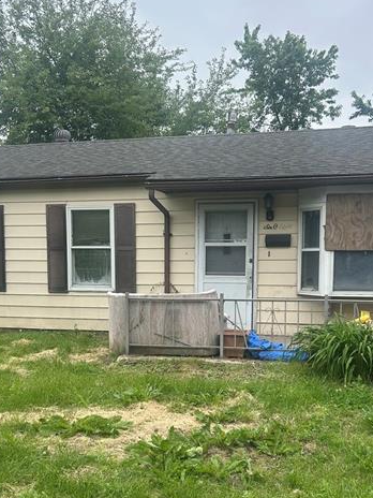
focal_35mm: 43
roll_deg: +0.9
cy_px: 318
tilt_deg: -4.3
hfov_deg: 33.6
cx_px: 191
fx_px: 618
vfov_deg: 43.4
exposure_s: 1/2353
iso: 50
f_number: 1.5
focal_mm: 5.7
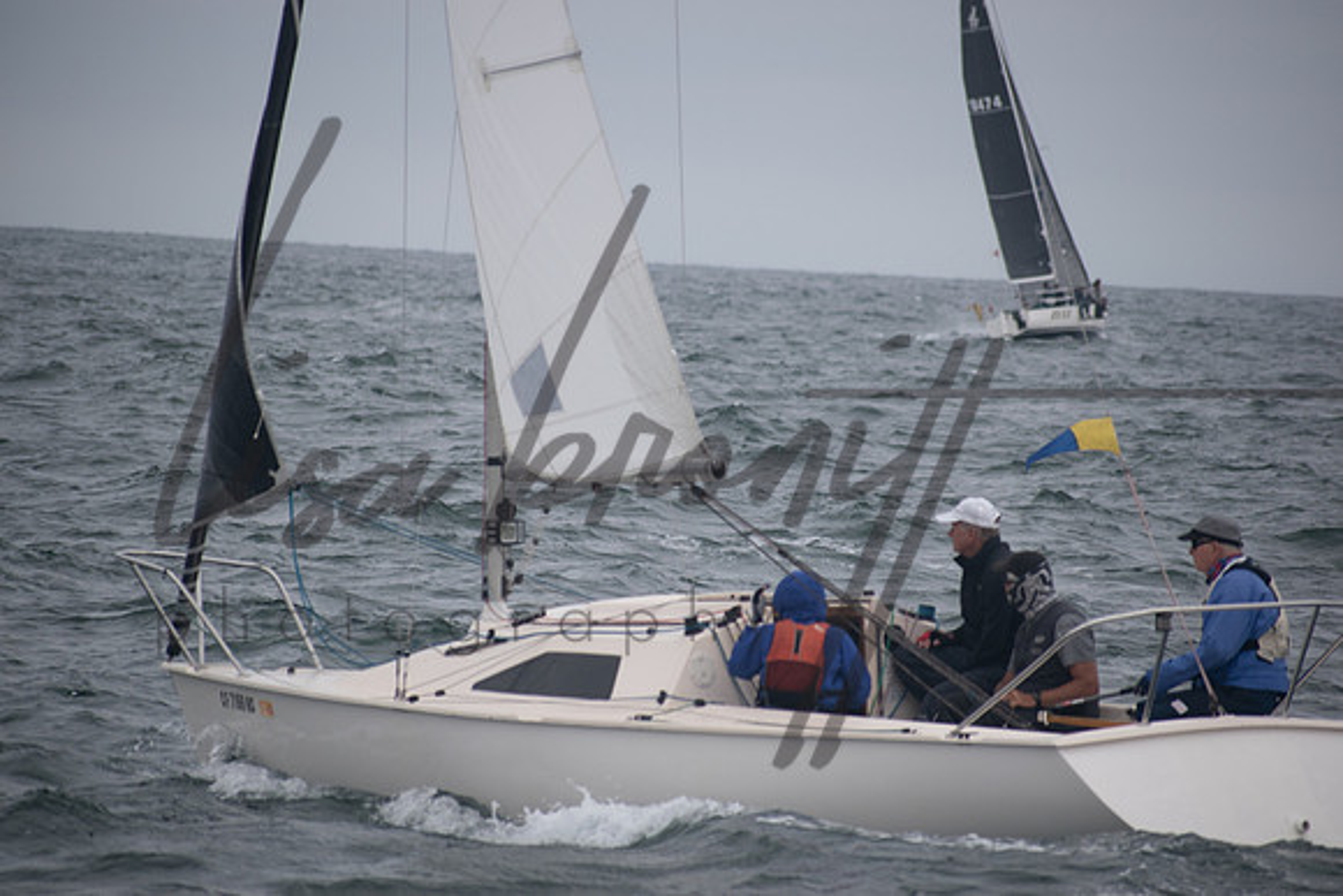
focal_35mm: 330
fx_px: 12313
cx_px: 672
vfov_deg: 4.2
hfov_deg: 6.2
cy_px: 448
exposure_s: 1/500
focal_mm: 220
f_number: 5.6
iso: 400
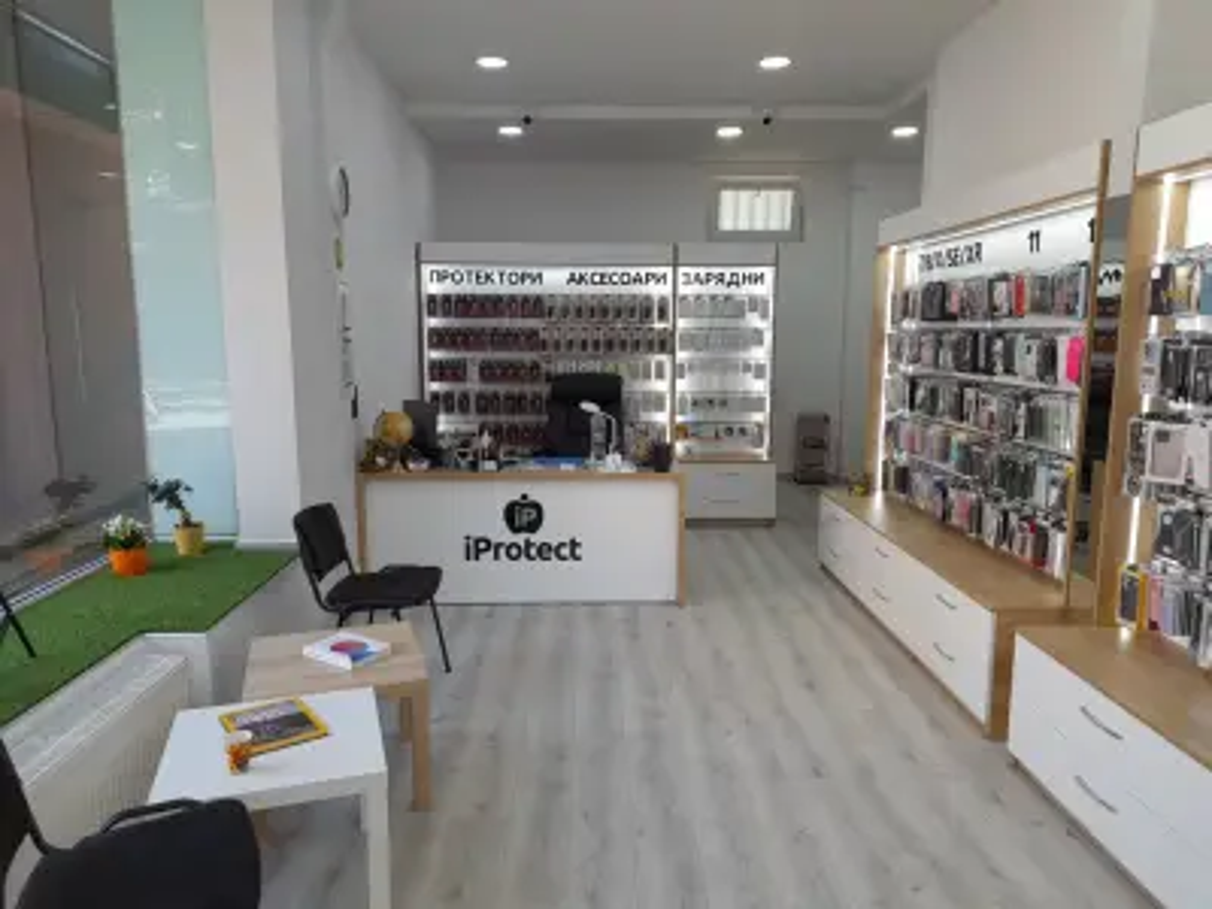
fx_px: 875
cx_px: 606
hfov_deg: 69.4
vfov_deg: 54.9
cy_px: 454
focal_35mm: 25
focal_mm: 4.6
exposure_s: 1/50
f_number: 2
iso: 37
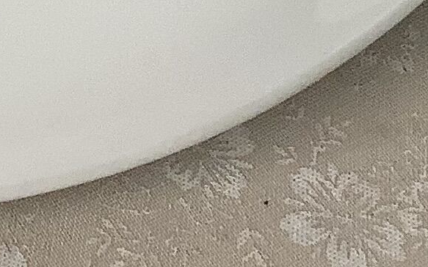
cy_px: -476
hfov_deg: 11.0
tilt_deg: -45.1
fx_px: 2146
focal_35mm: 184
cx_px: -175
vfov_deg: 6.6
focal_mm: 3.3
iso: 64
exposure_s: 1/120
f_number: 2.4
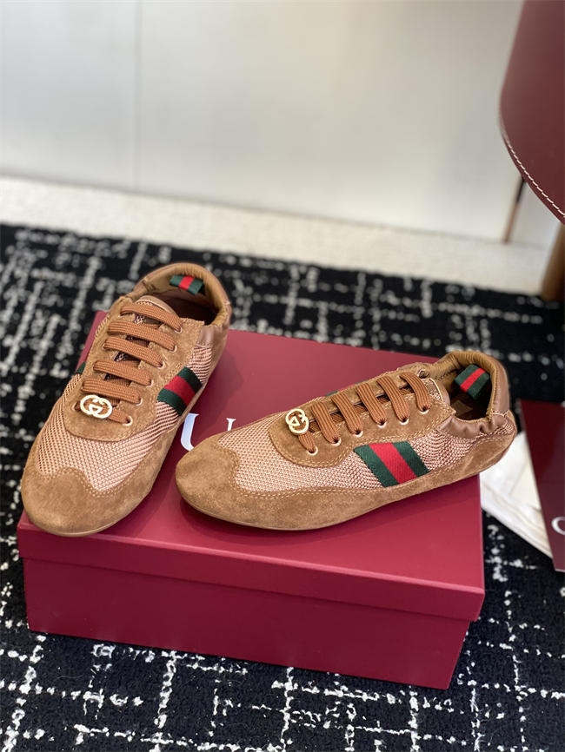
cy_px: 376
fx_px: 1131
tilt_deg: -37.4
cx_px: 282
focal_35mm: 52
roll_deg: -8.4
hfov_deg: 28.0
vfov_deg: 36.8
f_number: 2
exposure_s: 1/122
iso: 80
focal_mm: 6
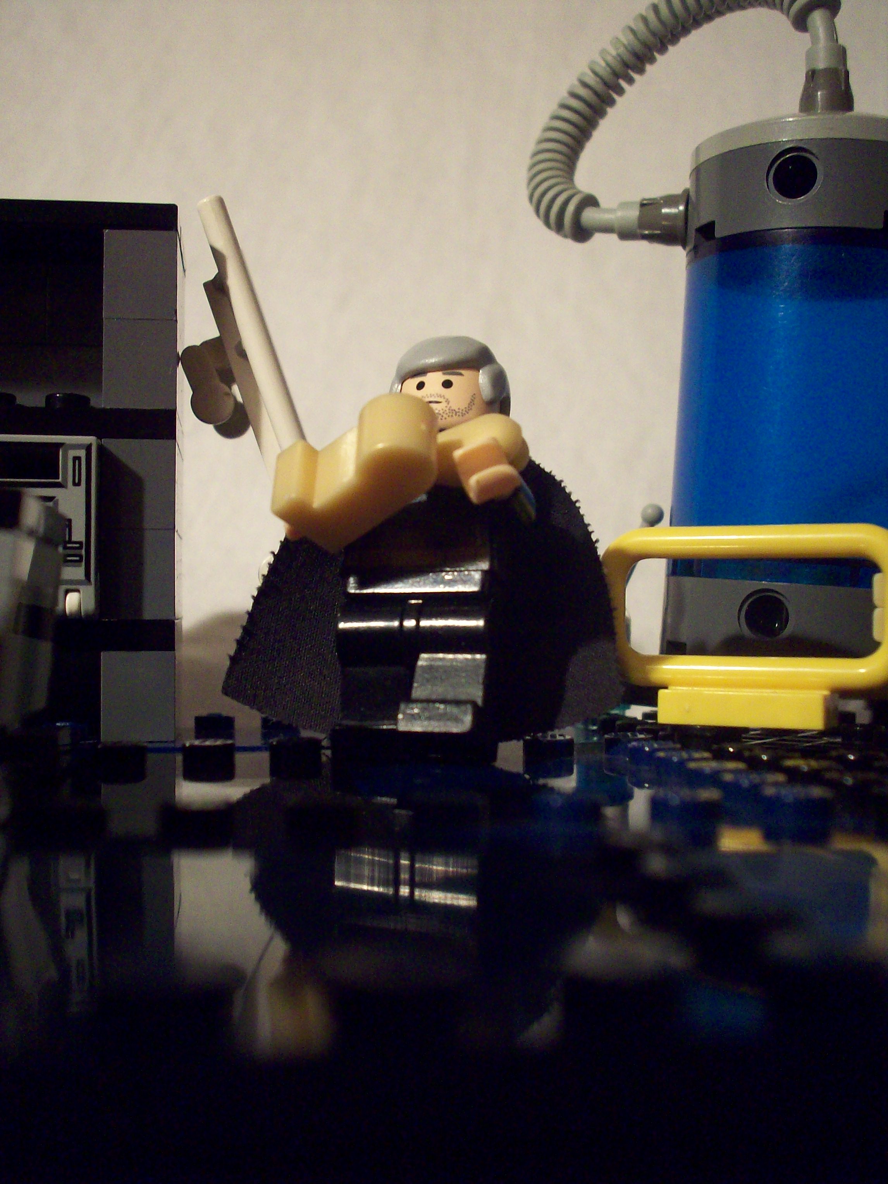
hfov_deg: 38.7
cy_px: 592
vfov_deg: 50.1
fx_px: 1266
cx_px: 444
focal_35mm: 37
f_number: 2.8
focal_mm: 6.2
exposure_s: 1/8
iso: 200
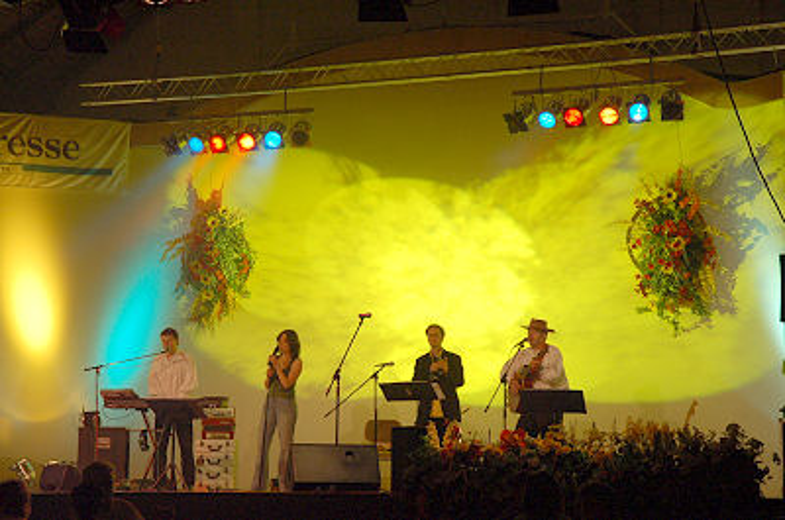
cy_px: 260
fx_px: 1828
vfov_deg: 16.2
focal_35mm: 84
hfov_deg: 24.2
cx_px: 392
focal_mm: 56
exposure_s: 1/80
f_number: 4.5
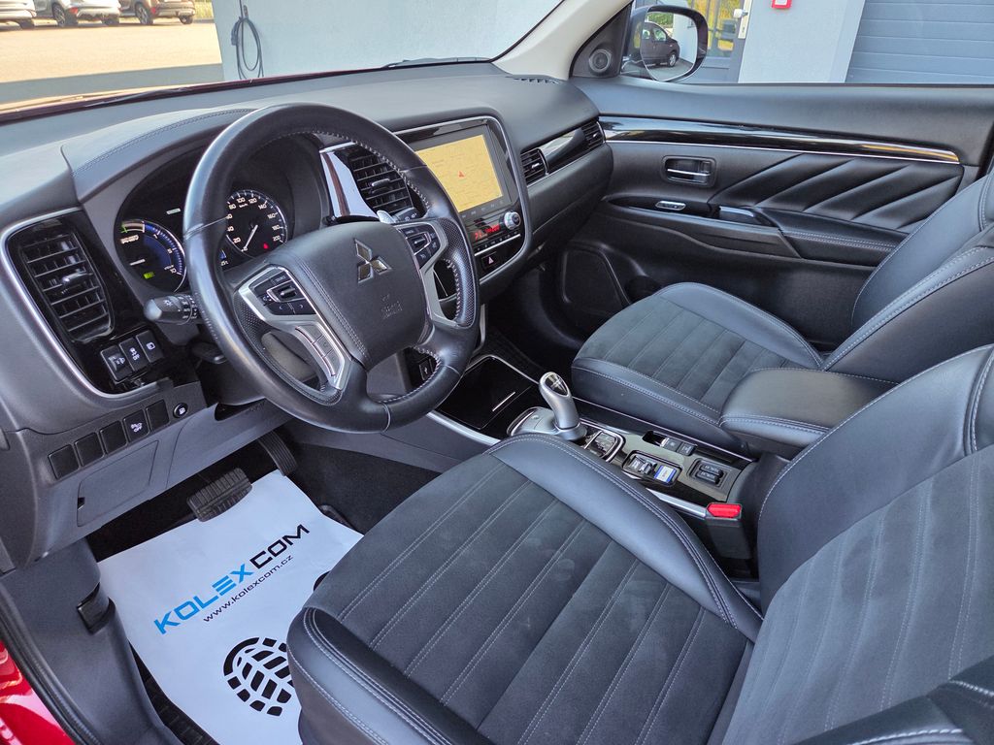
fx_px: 660
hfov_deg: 73.9
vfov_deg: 58.9
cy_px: 372
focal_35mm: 23
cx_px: 497
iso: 160
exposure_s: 1/180
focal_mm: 5.4
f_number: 1.8
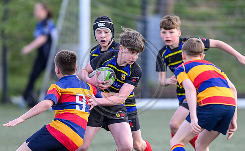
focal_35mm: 670
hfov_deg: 3.1
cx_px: 119
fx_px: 4456
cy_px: 101
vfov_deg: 1.9
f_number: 2.8
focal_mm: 400
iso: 500
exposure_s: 1/1600
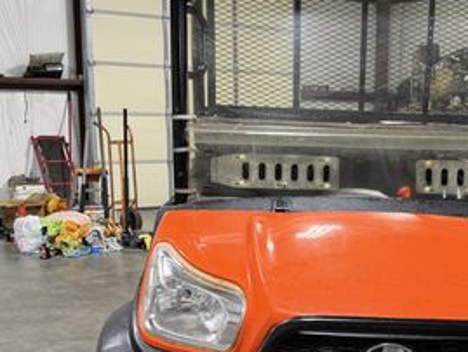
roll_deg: -0.5
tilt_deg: -8.3
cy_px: 244
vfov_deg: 25.5
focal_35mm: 57
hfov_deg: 33.0
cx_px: 360
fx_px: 771
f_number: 1.78
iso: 200
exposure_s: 1/60
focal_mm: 6.76
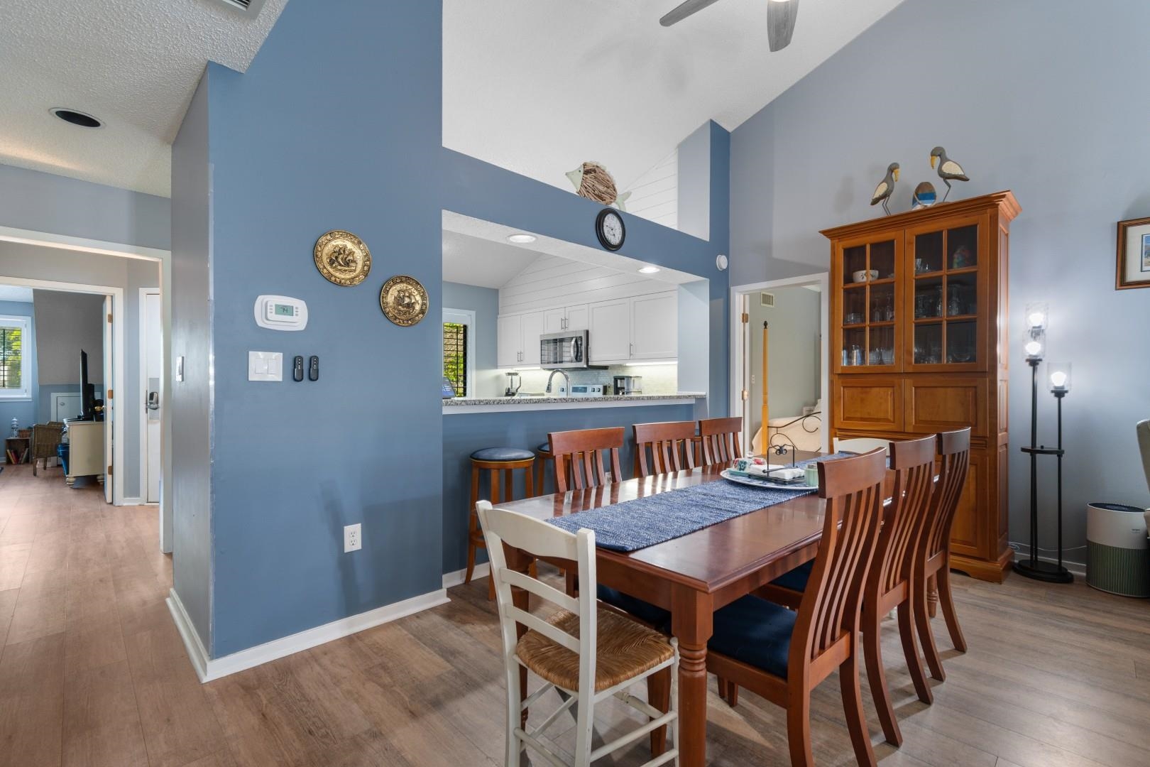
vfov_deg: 77.3
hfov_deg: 100.4
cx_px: 575
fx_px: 479
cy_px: 384
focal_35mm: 15
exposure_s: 1/5
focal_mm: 10
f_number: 4.5
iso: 100
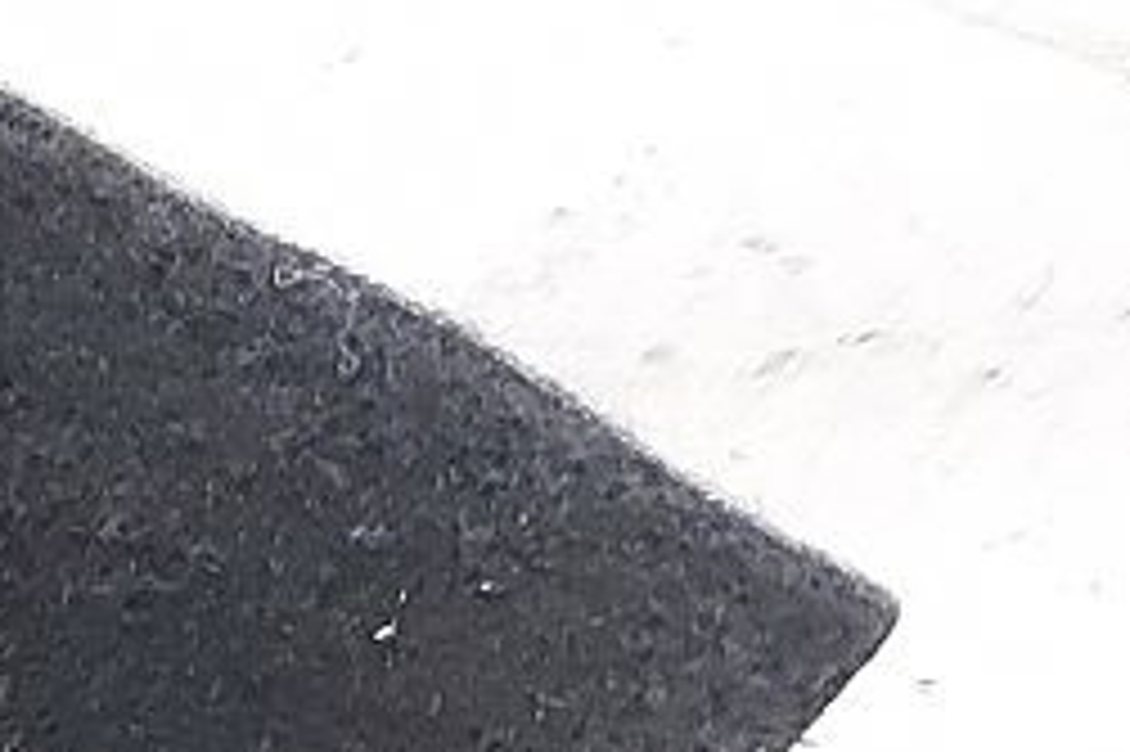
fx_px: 4329
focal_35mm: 138
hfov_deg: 11.2
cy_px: 1360
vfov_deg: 9.4
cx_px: -1947
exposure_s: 1/25
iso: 320
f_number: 1.8
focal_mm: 5.23
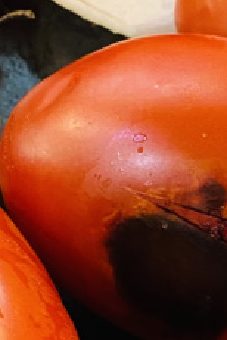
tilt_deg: -62.1
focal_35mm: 120
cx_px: 240
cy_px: 394
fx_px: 1135
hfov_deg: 11.3
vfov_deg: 16.4
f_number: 1.8
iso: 500
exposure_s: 1/30
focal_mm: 4.25
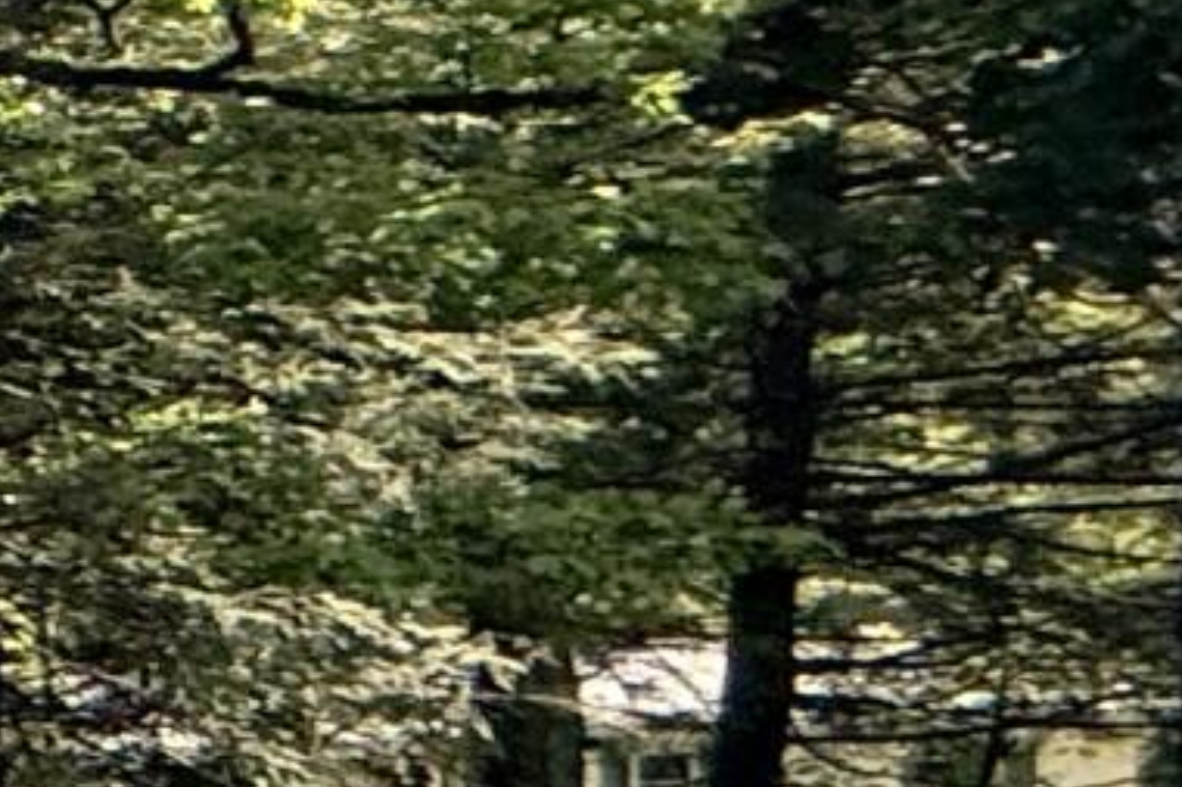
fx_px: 3774
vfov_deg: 11.6
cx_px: -3450
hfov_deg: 8.4
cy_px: 974
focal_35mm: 115
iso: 50
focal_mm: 2.22
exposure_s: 1/370
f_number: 2.2
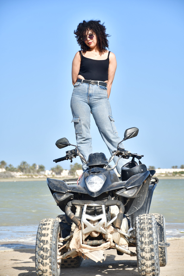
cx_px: 92
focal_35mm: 112
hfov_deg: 12.2
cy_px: 138
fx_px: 858
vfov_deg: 18.3
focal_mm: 75
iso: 100
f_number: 5
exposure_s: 1/640
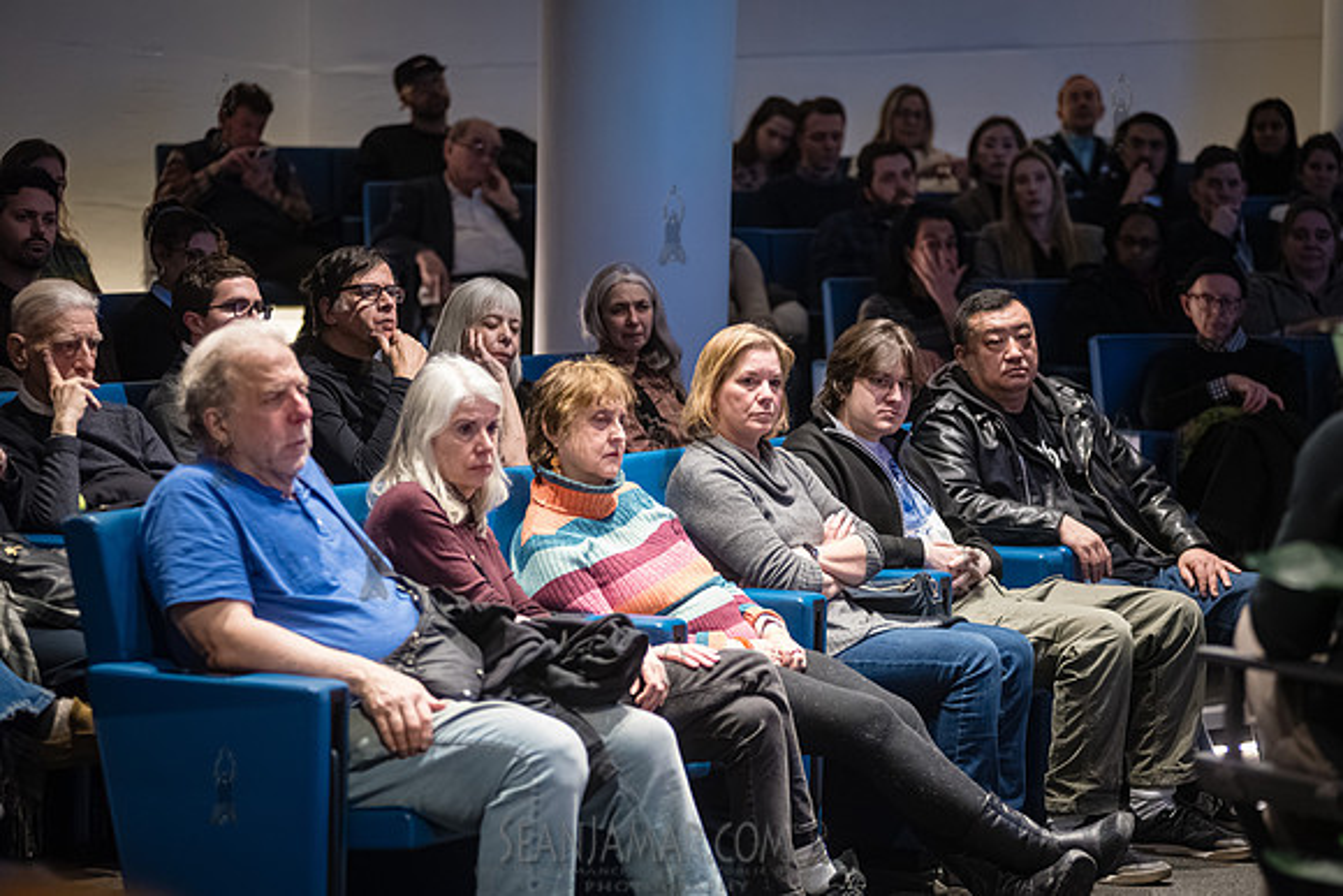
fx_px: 4620
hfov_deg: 16.5
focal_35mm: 124
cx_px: 672
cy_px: 448
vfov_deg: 11.1
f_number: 3.2
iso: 6400
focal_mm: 120
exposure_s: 1/250
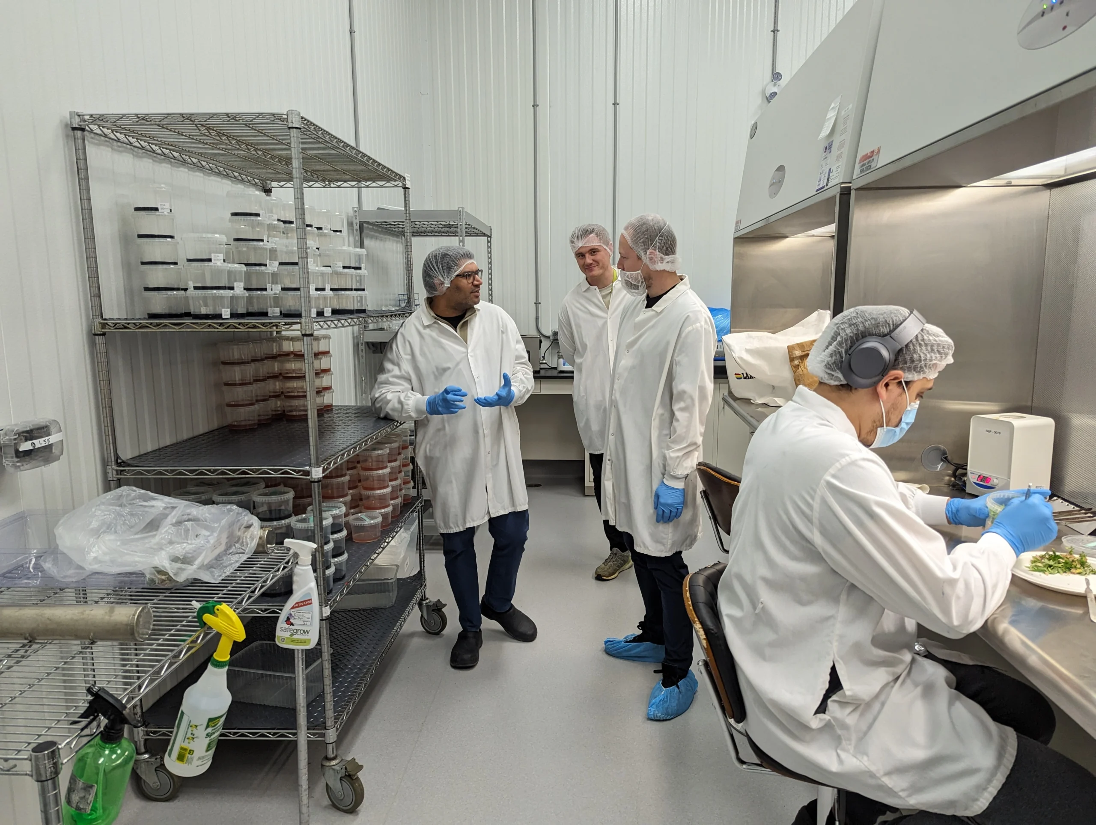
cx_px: 548
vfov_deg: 56.9
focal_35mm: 24
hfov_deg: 71.5
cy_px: 412
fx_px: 761
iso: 238
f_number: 1.85
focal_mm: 6.81
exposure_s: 1/120
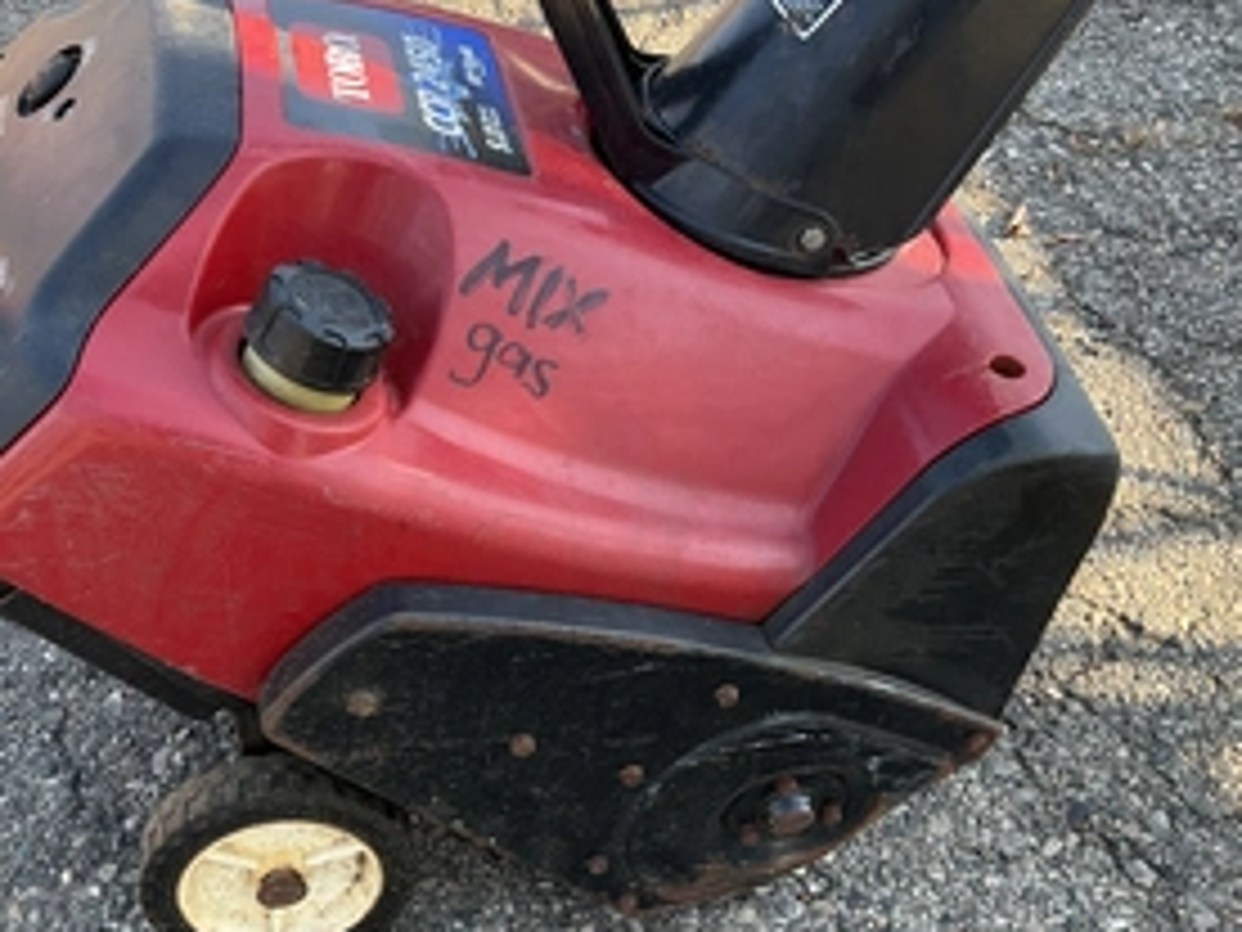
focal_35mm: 42
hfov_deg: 44.6
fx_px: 1507
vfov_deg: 34.3
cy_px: 549
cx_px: 504
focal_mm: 3
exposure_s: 1/122
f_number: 1.8
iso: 25
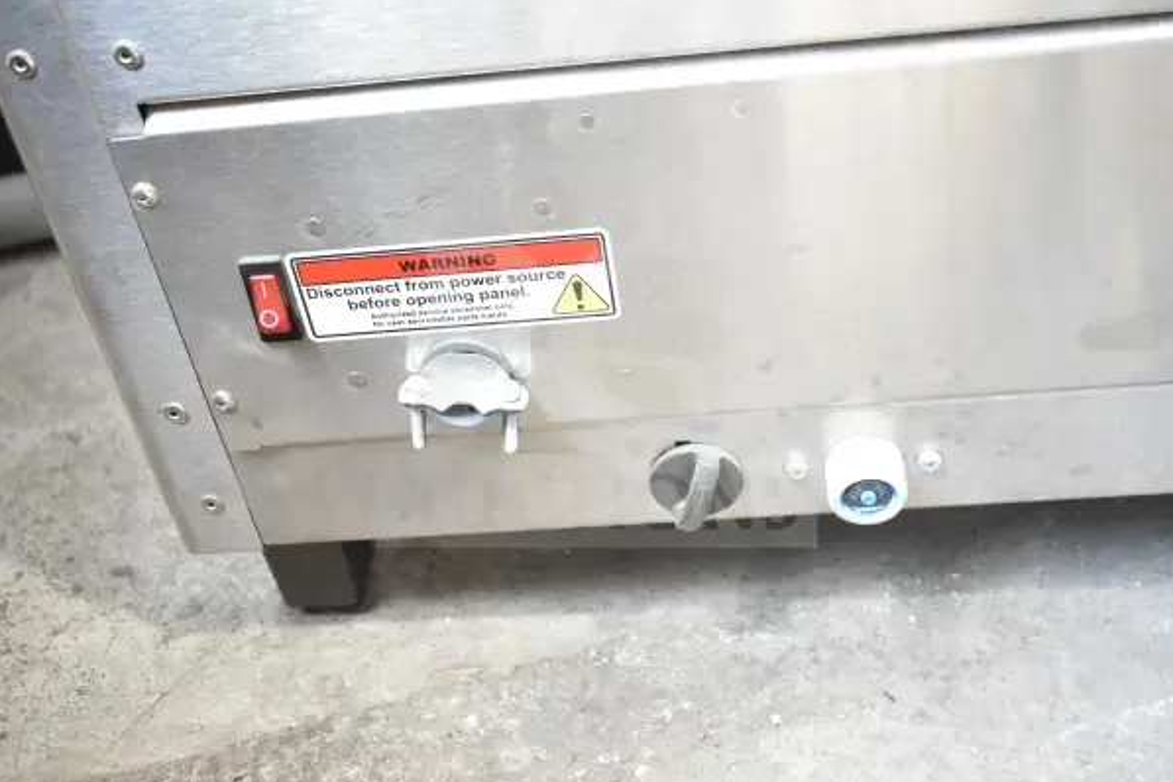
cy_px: 392
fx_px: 1499
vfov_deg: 29.2
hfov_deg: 42.7
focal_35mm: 46
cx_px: 595
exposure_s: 1/50
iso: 1250
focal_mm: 30
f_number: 4.2
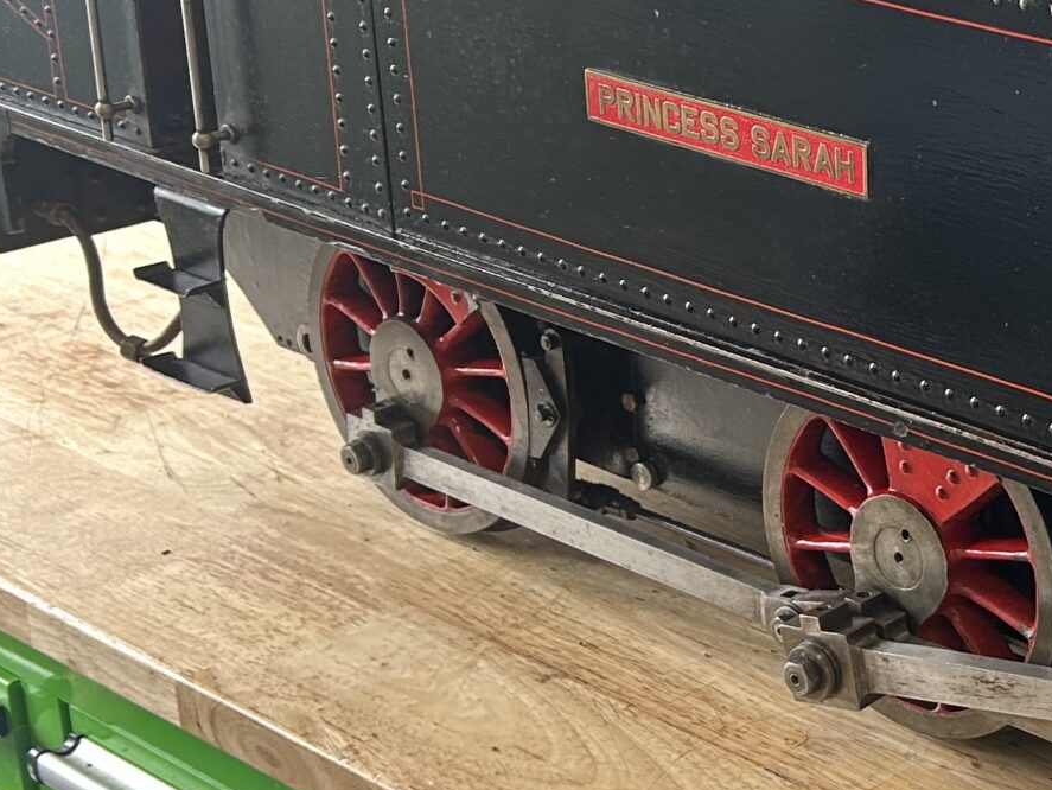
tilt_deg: -19.5
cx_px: 1340
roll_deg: -1.4
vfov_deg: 19.6
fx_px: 2280
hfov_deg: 23.2
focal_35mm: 75
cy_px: 285
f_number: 1.5
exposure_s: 1/121
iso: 100
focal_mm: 5.7
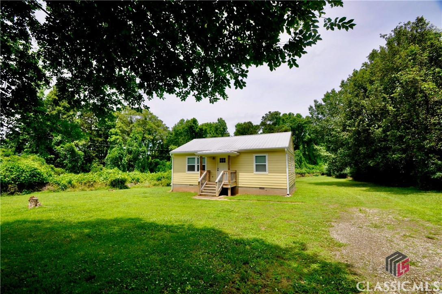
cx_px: 221
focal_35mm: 15
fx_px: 184
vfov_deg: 77.1
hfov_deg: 100.5
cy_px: 147
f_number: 9
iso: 200
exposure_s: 1/320
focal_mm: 10
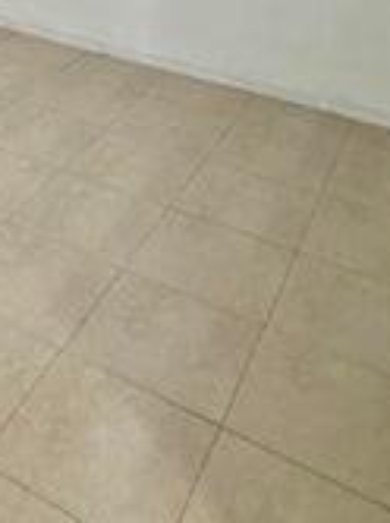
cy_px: -25
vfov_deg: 32.2
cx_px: -66
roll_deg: -1.7
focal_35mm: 54
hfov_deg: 24.6
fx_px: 813
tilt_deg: -15.9
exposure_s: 1/60
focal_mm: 2.22
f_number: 2.2
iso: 320
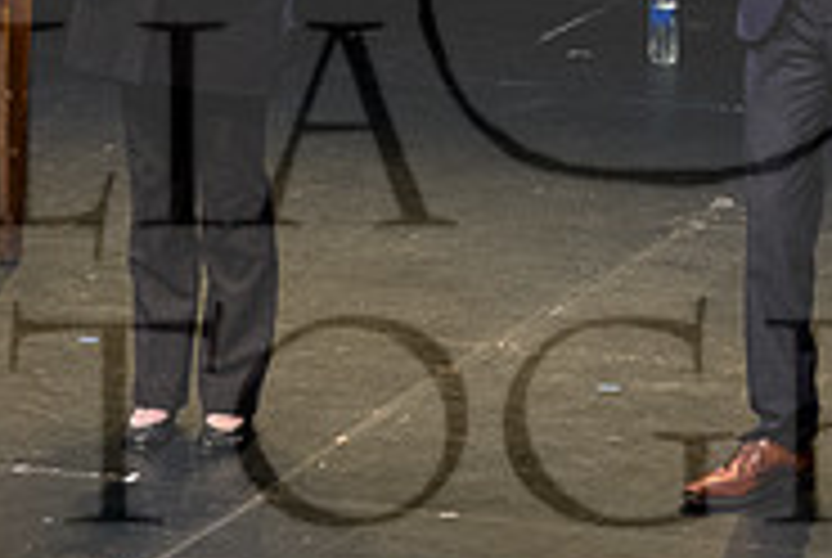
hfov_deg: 7.9
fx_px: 6018
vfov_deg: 5.3
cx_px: 576
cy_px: -124
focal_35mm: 260
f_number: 7.1
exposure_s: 1/160
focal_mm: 55
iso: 3200
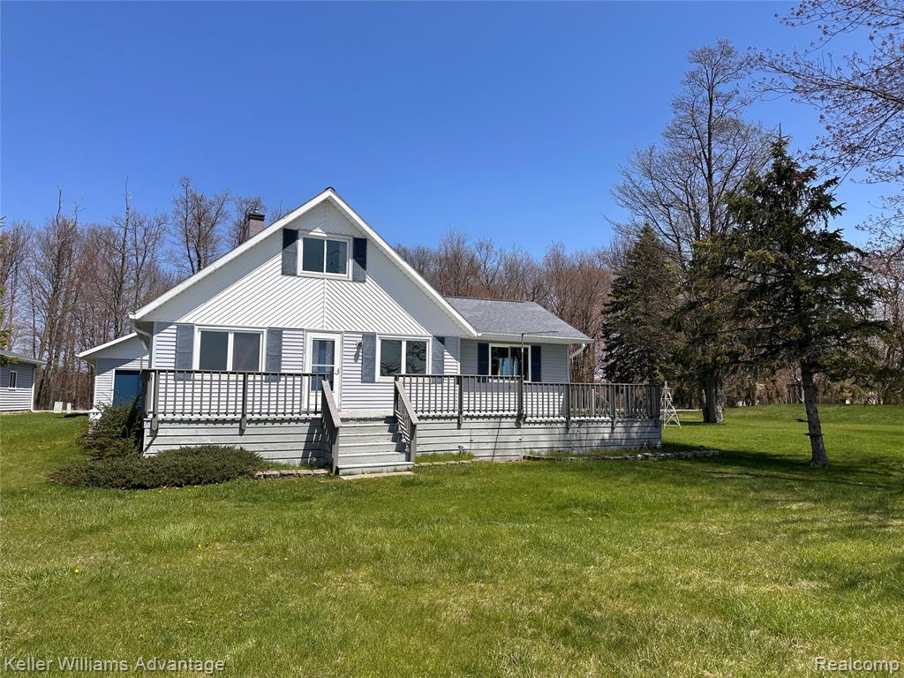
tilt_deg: +6.7
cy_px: 339
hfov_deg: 71.6
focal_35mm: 24
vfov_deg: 56.8
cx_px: 452
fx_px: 627
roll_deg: -0.8
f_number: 1.78
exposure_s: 1/5263
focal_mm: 6.86
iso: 80
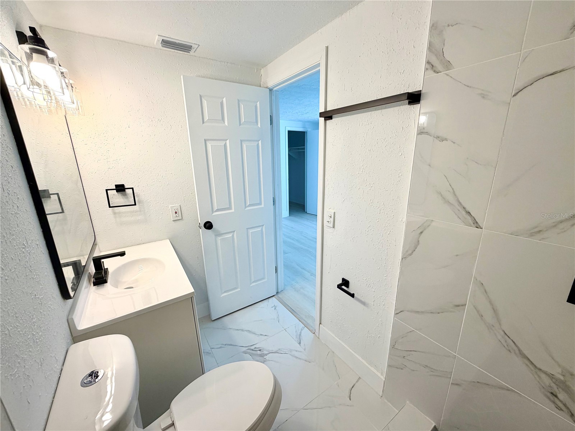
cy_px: 216
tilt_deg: -15.2
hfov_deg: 102.1
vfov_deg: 85.7
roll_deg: +1.3
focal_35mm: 14
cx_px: 288
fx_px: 233
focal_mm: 2.22
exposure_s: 1/120
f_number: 2.2
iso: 64
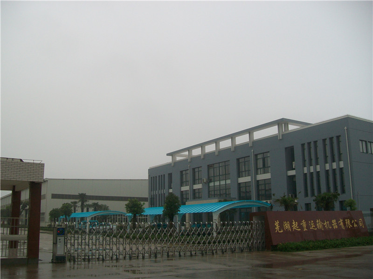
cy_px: 140
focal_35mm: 34
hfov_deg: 54.0
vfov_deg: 41.8
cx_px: 186
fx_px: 366
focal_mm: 6.1
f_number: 2.7
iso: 64
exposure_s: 1/400
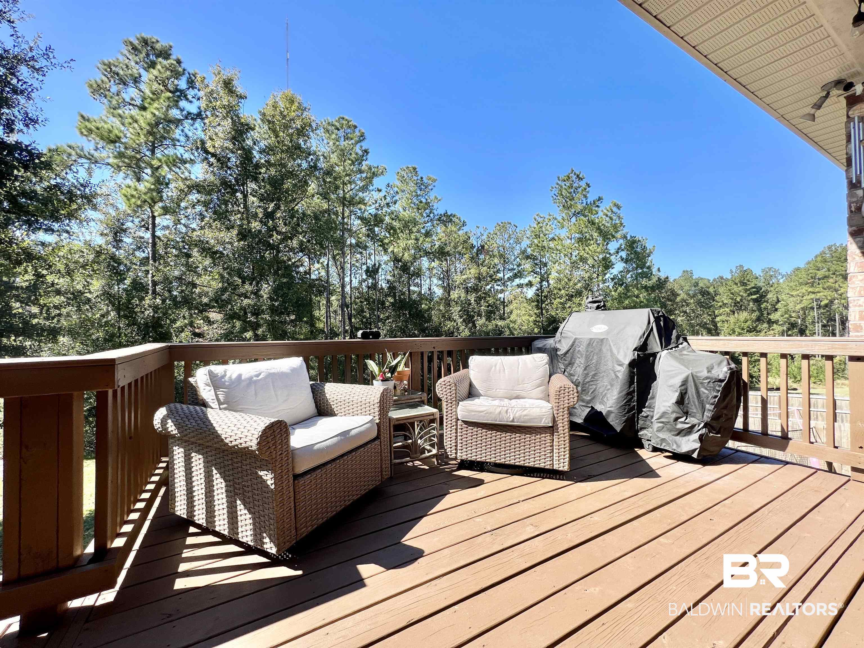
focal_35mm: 13
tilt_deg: -0.1
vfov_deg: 89.9
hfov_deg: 106.2
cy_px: 324
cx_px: 432
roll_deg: +0.8
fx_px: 324
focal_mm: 1.57
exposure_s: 1/598
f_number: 1.8
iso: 32
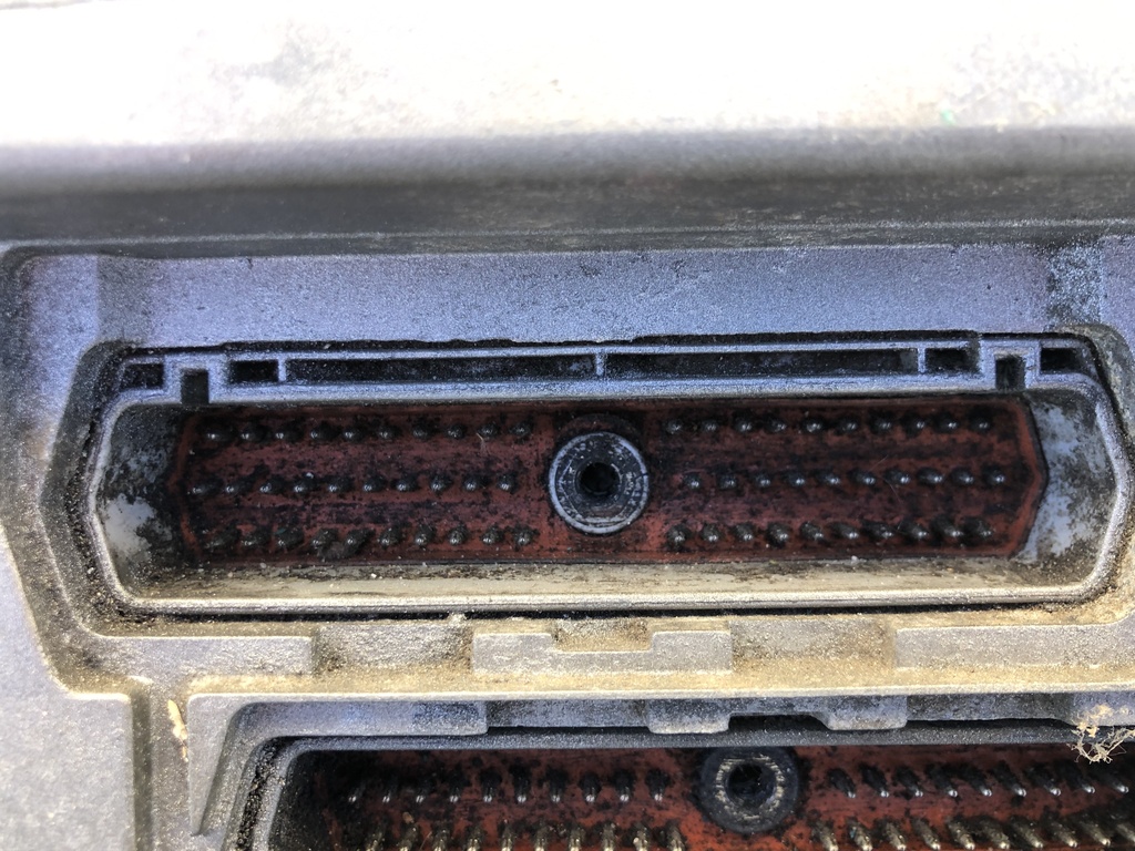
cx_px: 568
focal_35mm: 28
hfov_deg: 63.4
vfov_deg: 49.7
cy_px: 426
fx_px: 918
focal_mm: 4
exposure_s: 1/40
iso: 25
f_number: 1.8
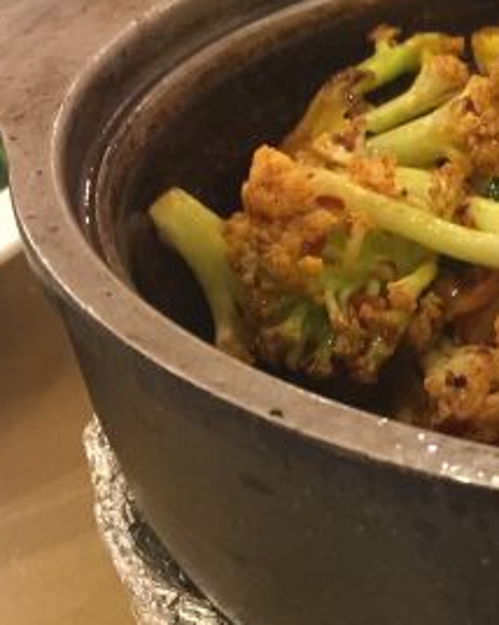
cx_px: 709
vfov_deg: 25.5
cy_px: 444
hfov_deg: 18.7
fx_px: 1368
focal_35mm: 74
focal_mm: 4.15
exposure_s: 1/17
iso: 160
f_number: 2.2
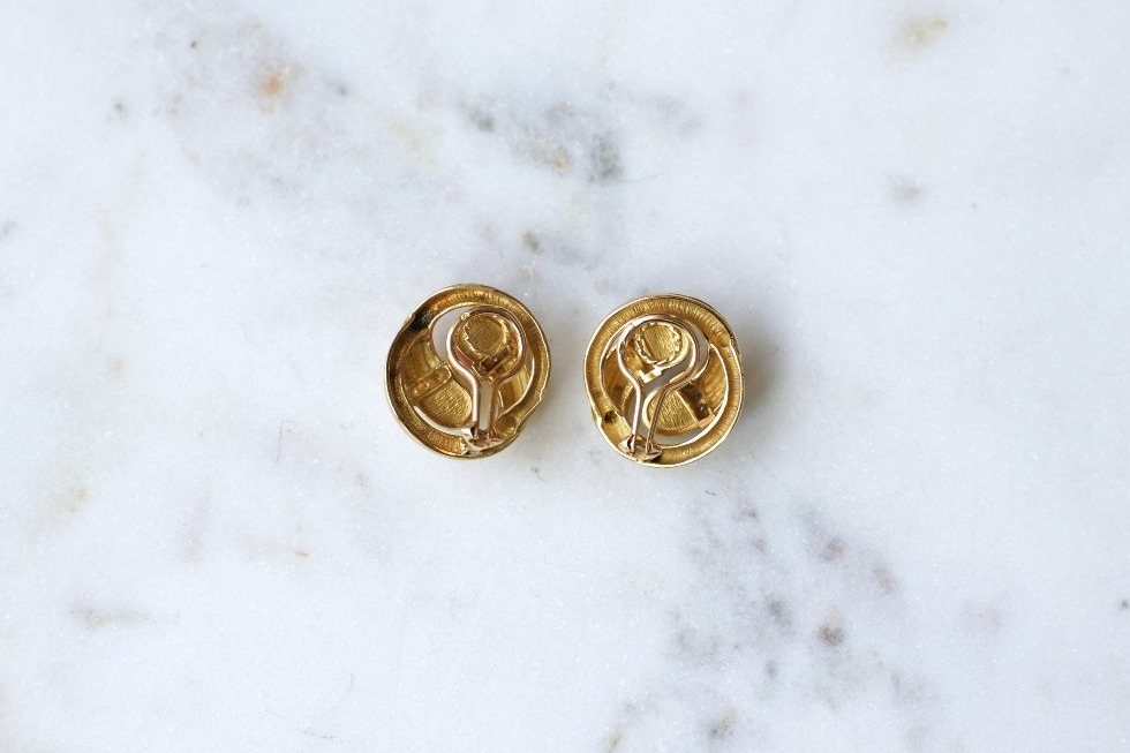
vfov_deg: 13.0
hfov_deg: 19.5
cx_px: 565
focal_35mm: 105
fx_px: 3295
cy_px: 376
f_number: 4.5
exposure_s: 1/160
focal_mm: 70
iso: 200
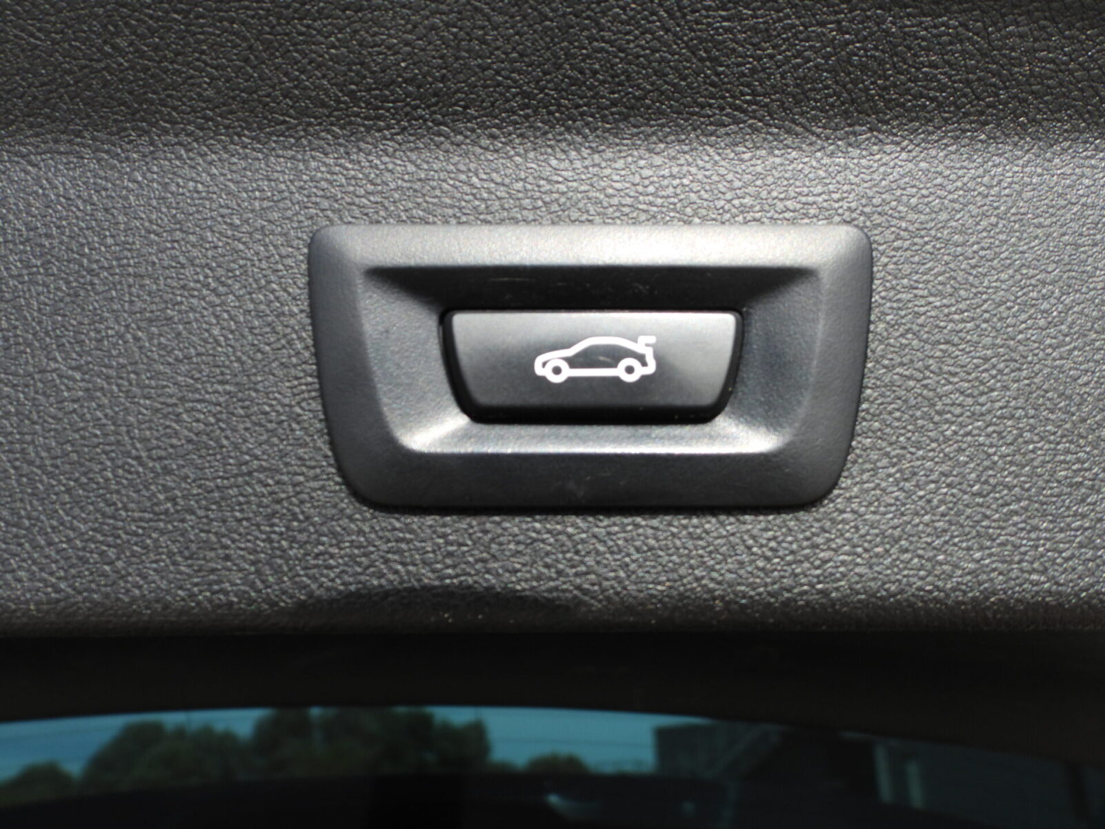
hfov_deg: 56.8
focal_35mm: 32
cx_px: 552
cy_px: 414
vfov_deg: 44.2
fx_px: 1022
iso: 100
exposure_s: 1/640
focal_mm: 5.8
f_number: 3.2
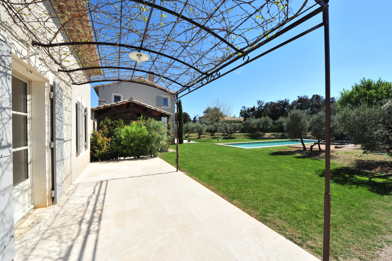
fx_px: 152
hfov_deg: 104.3
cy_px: 130
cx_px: 196
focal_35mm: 14
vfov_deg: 81.1
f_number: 10
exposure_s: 1/1600
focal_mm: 14
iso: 800
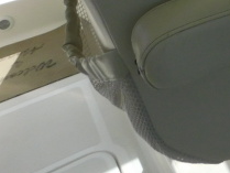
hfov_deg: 18.5
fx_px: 585
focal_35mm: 88
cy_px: -154
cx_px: 386
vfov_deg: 14.4
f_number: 3
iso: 125
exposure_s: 1/1500
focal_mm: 4
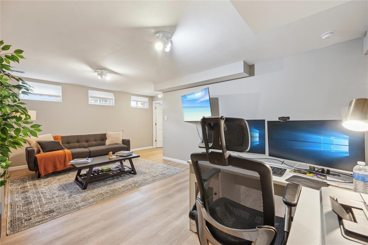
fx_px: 143
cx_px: 184
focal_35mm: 14
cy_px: 122
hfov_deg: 104.3
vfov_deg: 81.2
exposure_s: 1/2.5
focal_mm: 14
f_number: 8
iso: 400
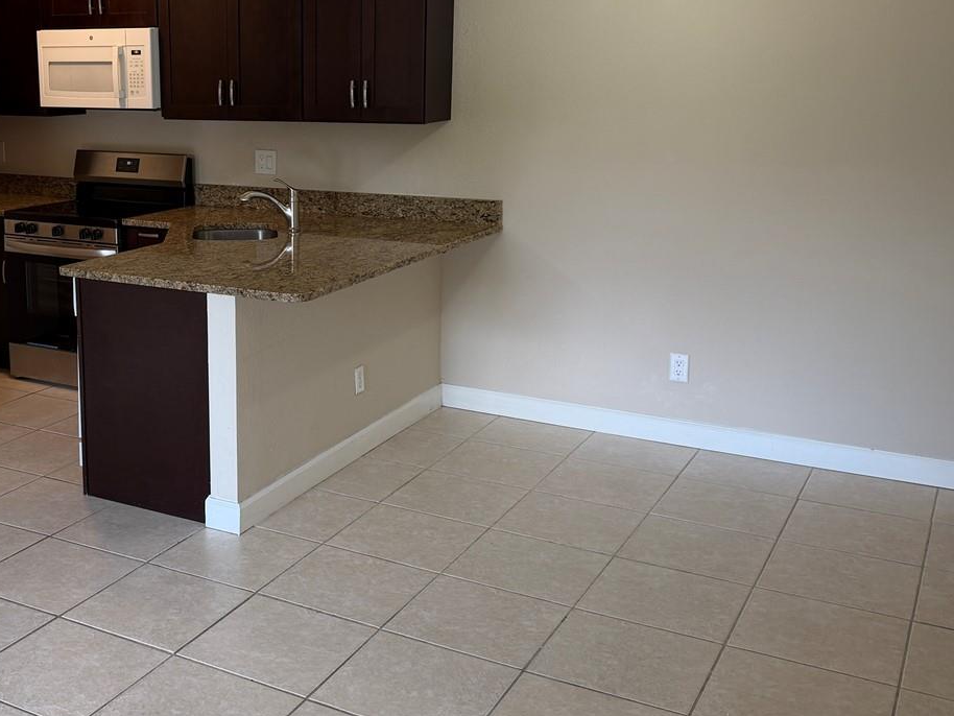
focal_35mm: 42
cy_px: 250
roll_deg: +0.9
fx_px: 1158
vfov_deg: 34.1
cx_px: 236
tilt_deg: -10.2
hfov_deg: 43.3
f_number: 1.78
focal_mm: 6.76
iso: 100
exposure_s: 1/60
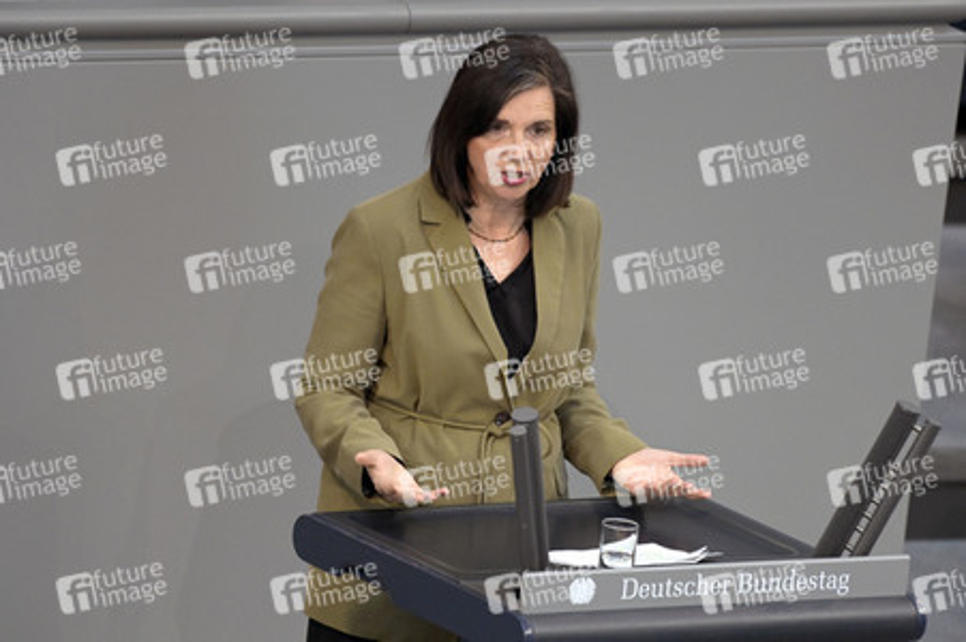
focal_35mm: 400
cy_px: 321
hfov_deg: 5.2
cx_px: 483
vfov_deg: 3.4
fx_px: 10725
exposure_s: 1/500
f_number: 5.6
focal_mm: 400
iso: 8000
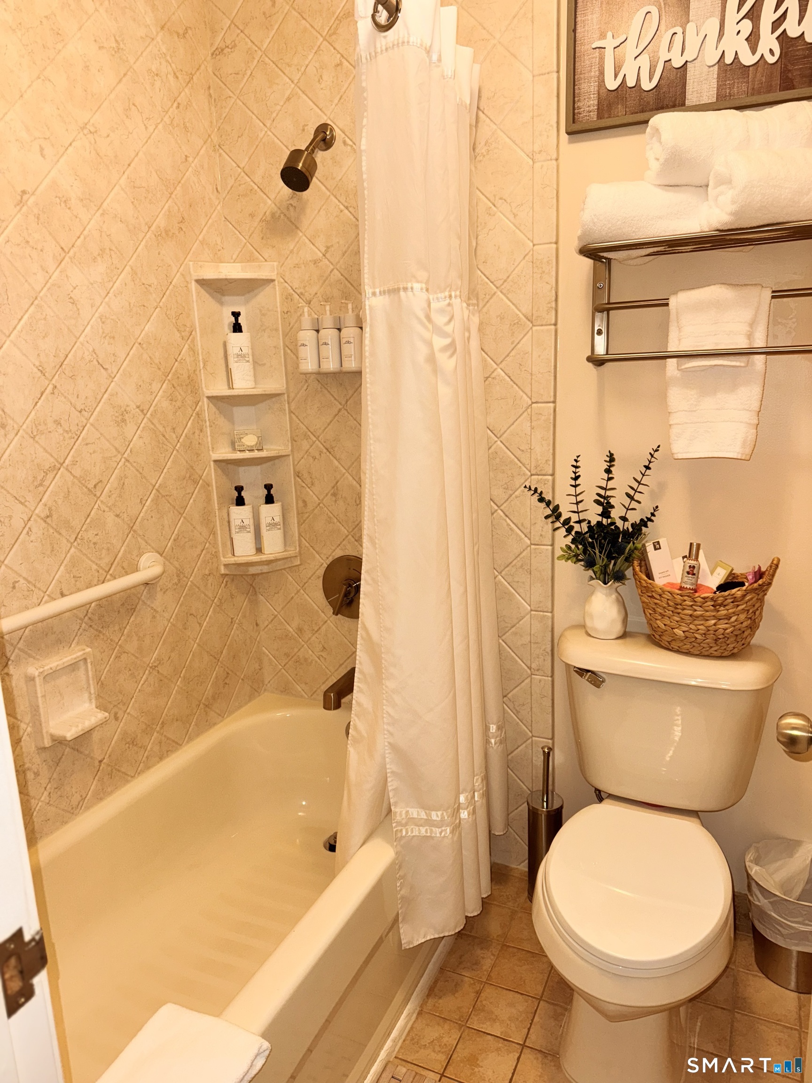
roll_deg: +2.3
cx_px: 406
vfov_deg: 71.6
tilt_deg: -13.1
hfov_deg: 56.8
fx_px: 751
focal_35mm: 24
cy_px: 542
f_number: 1.78
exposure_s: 1/60
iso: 100
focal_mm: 6.76
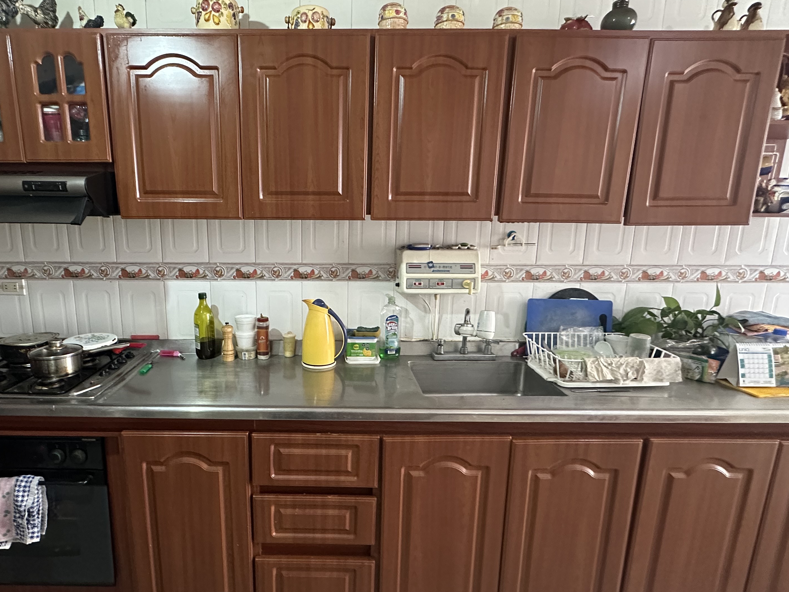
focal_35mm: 20
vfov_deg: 65.9
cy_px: 312
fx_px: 456
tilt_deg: -11.4
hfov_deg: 81.0
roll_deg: -0.5
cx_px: 325
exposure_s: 1/60
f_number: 2.2
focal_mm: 2.22
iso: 800
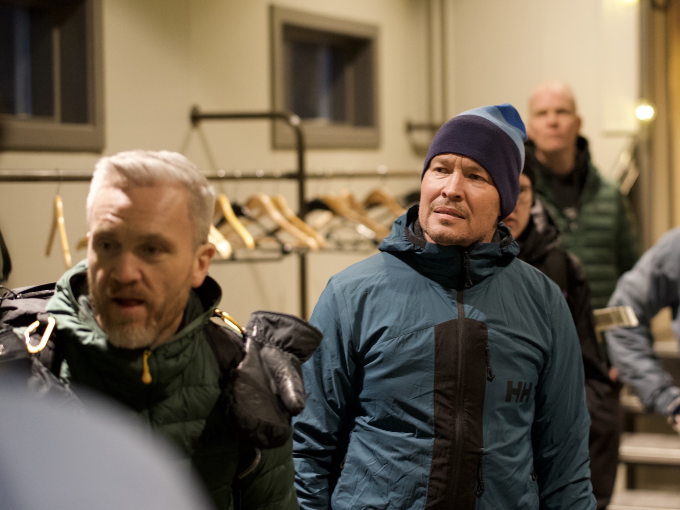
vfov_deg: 18.2
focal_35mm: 81
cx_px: 465
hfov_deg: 24.0
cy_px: 231
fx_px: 1591
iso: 1600
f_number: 1.6
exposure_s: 1/60
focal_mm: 50
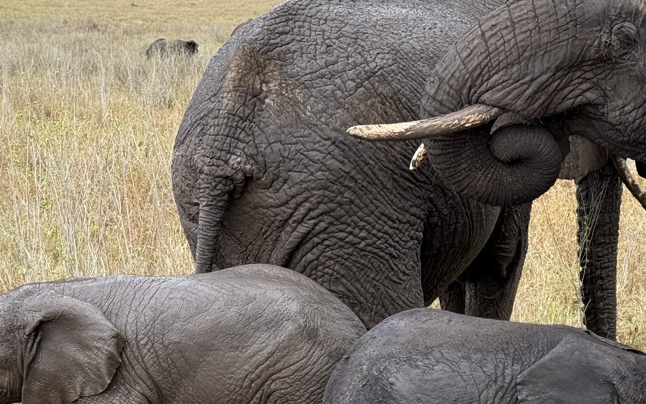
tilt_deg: -11.3
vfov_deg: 14.6
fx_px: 1567
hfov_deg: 23.2
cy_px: 284
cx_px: 415
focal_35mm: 89
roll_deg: -1.8
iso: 100
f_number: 1.78
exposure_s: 1/917
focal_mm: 6.76
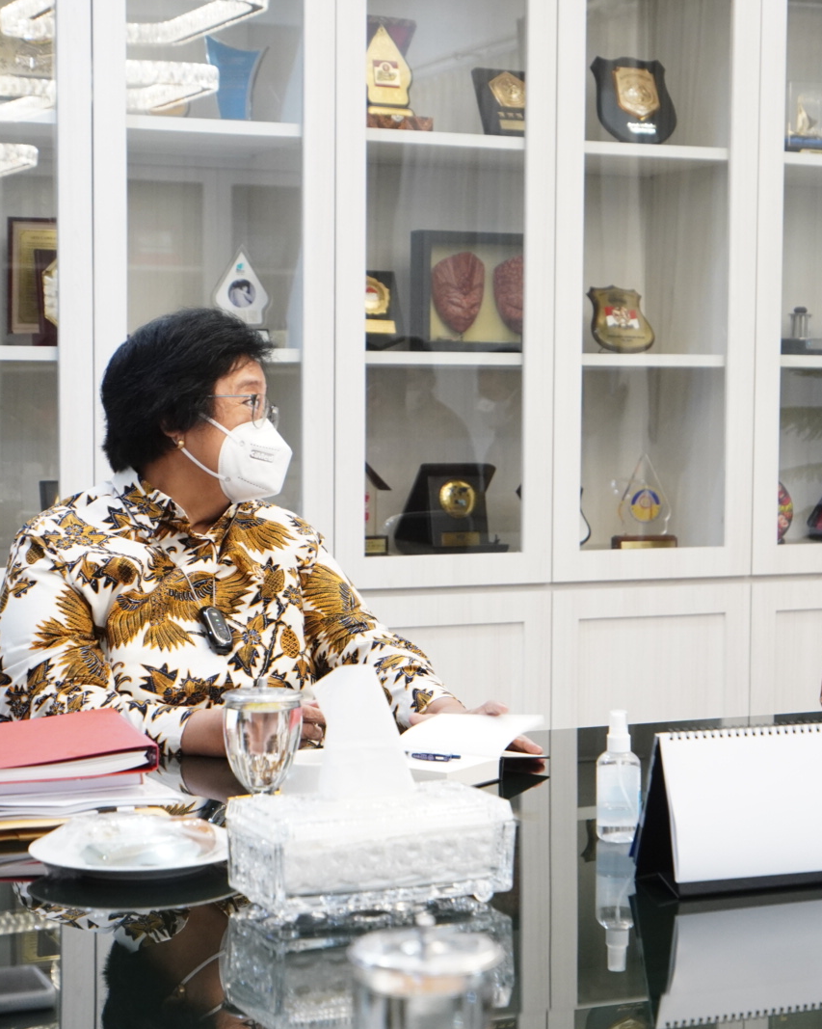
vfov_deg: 25.5
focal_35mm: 75
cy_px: 511
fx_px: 2273
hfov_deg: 20.4
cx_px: 536
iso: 1250
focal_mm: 35
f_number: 4
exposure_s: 1/50
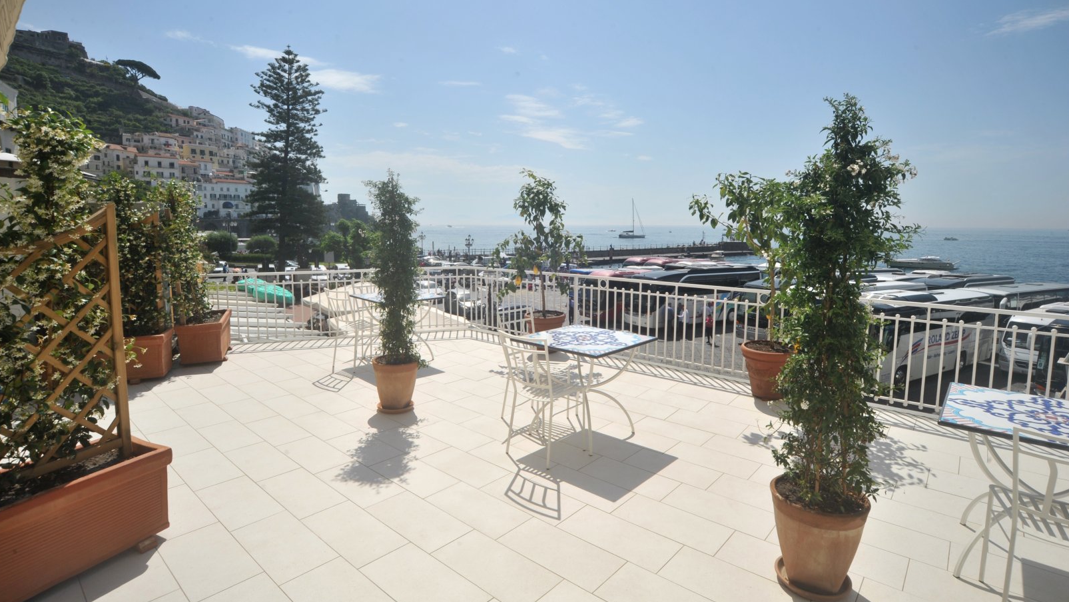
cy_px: 263
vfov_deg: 60.8
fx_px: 510
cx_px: 531
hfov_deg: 92.7
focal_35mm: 18
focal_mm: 17
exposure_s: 1/320
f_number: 16
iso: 250
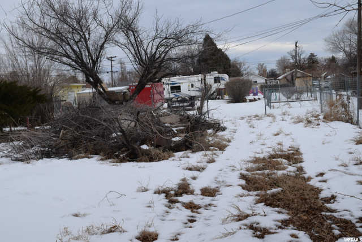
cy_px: 121
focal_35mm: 36
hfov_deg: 53.1
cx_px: 181
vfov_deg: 36.9
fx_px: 362
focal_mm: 24
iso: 220
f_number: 8
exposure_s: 1/250
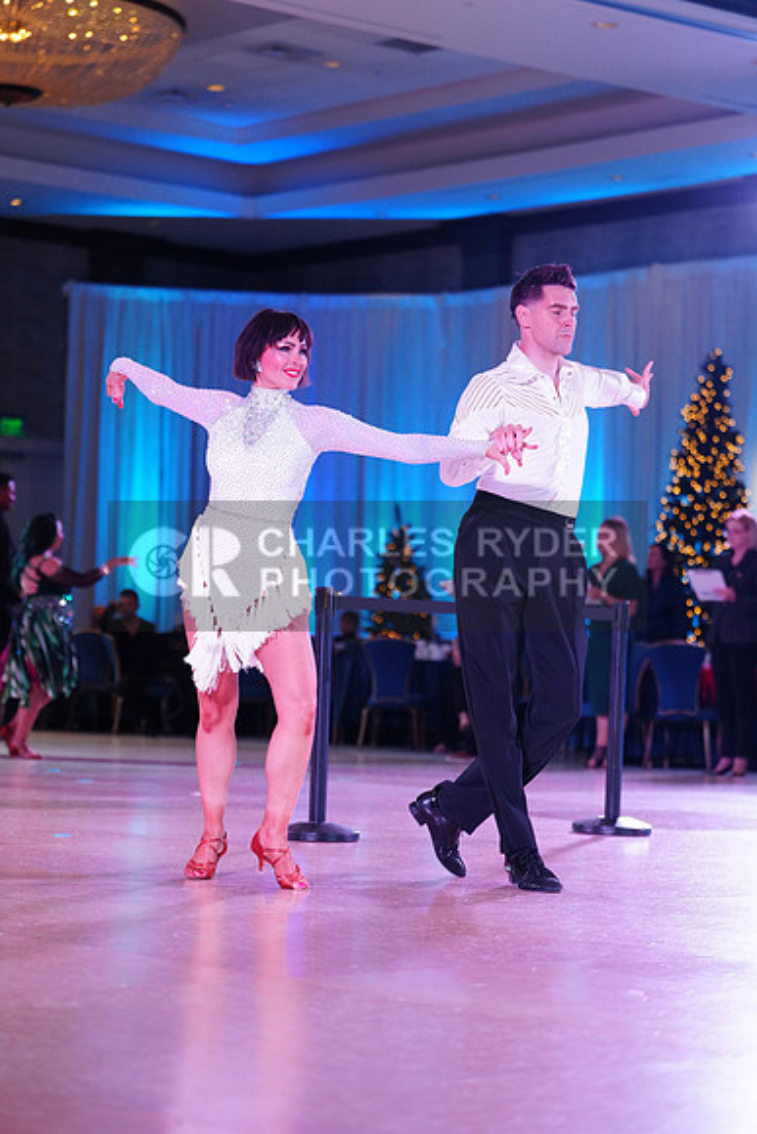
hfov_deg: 15.5
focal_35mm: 88
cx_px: 378
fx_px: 2774
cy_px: 567
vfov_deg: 23.1
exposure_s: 1/500
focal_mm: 88
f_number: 2.8
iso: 2000
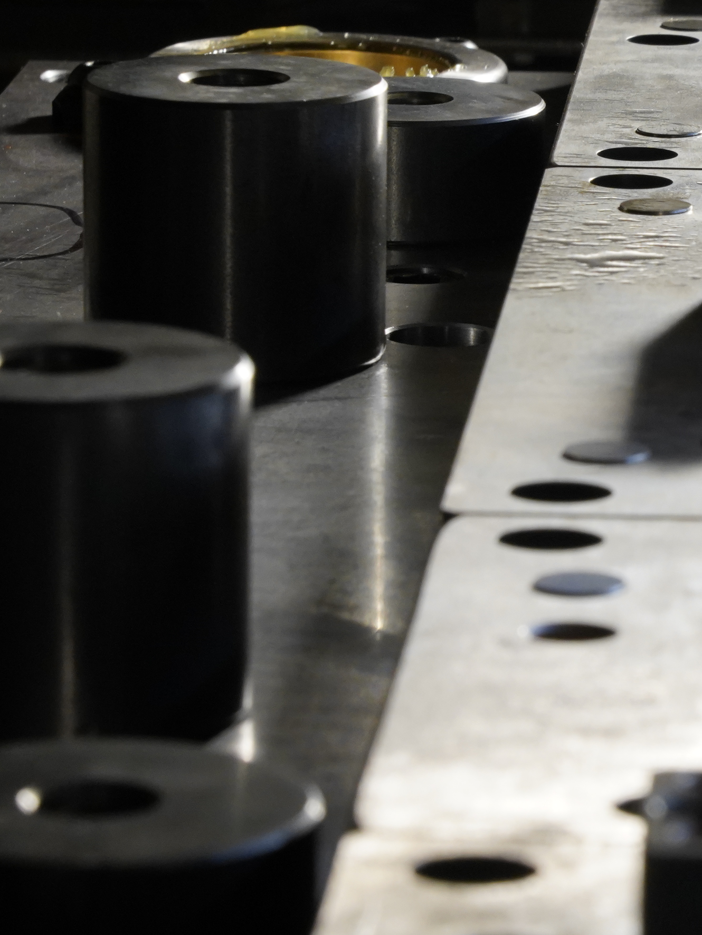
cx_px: 887
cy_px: 292
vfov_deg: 8.9
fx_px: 6002
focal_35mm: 222
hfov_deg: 6.6
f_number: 20
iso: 2500
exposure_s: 1/60
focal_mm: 104
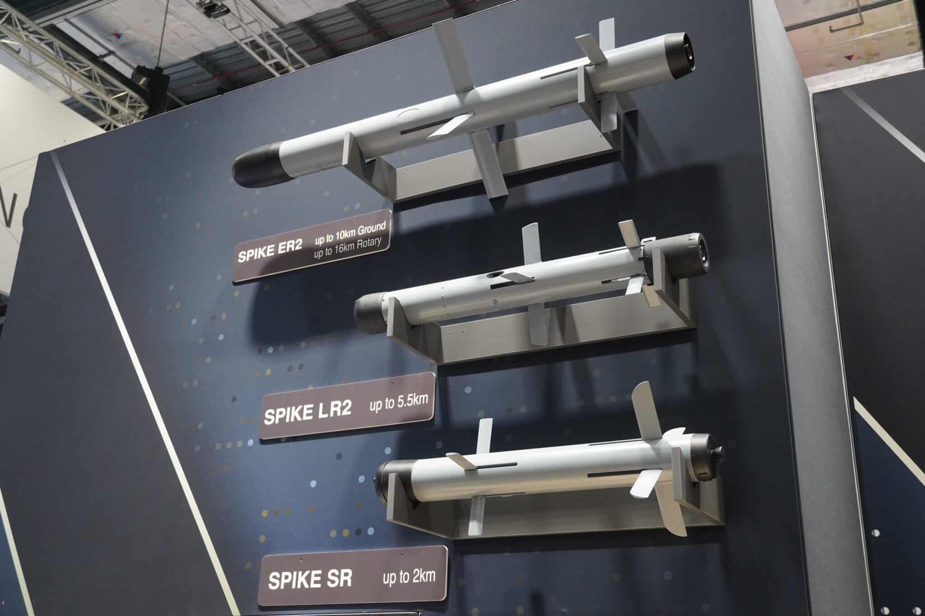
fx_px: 1040
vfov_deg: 33.0
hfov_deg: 47.9
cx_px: 462
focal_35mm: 40
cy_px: 308
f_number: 4.5
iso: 2000
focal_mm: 27
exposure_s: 1/50
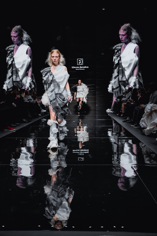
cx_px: 78
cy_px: 118
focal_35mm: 35
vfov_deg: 54.4
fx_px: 229
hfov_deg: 37.9
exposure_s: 1/250
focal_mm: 35
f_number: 4.5
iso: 2000
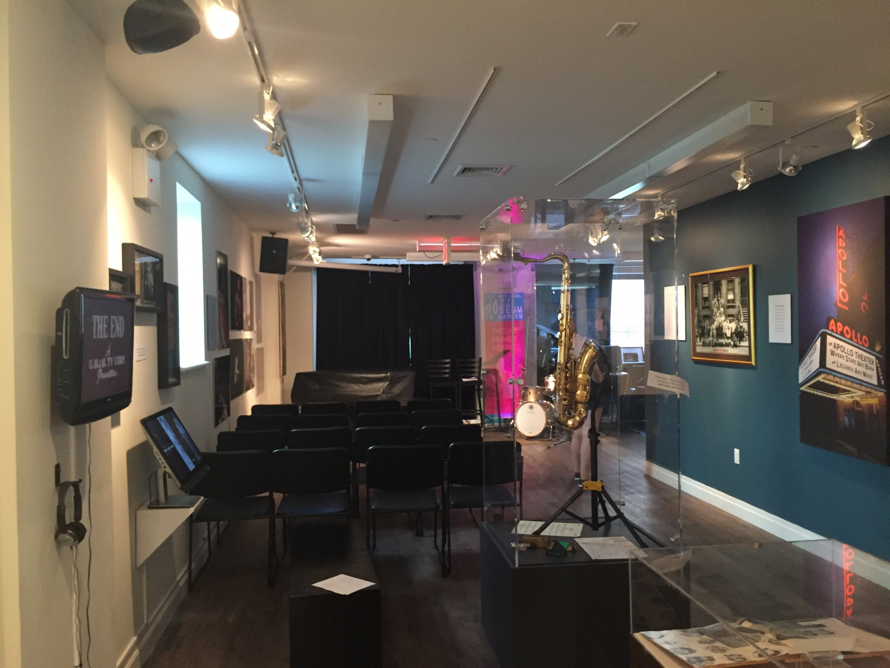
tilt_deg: +0.0
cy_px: 334
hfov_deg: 61.7
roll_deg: -0.3
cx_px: 445
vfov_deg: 48.2
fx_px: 746
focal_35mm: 29
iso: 250
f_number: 2.2
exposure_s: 1/30
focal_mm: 4.15
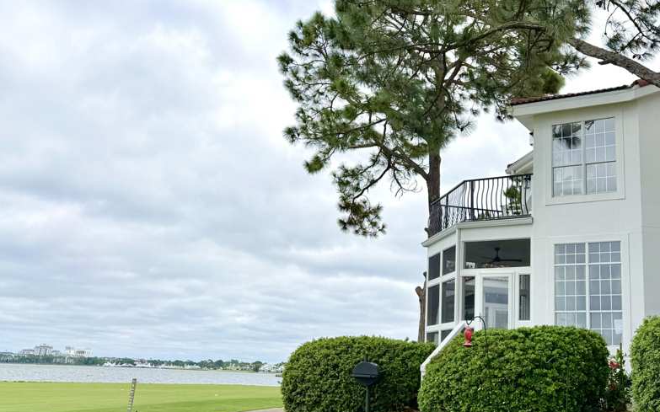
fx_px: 468
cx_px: 336
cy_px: 211
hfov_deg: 70.4
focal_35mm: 26
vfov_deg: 47.6
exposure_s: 1/8130
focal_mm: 6.76
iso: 80
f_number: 1.78
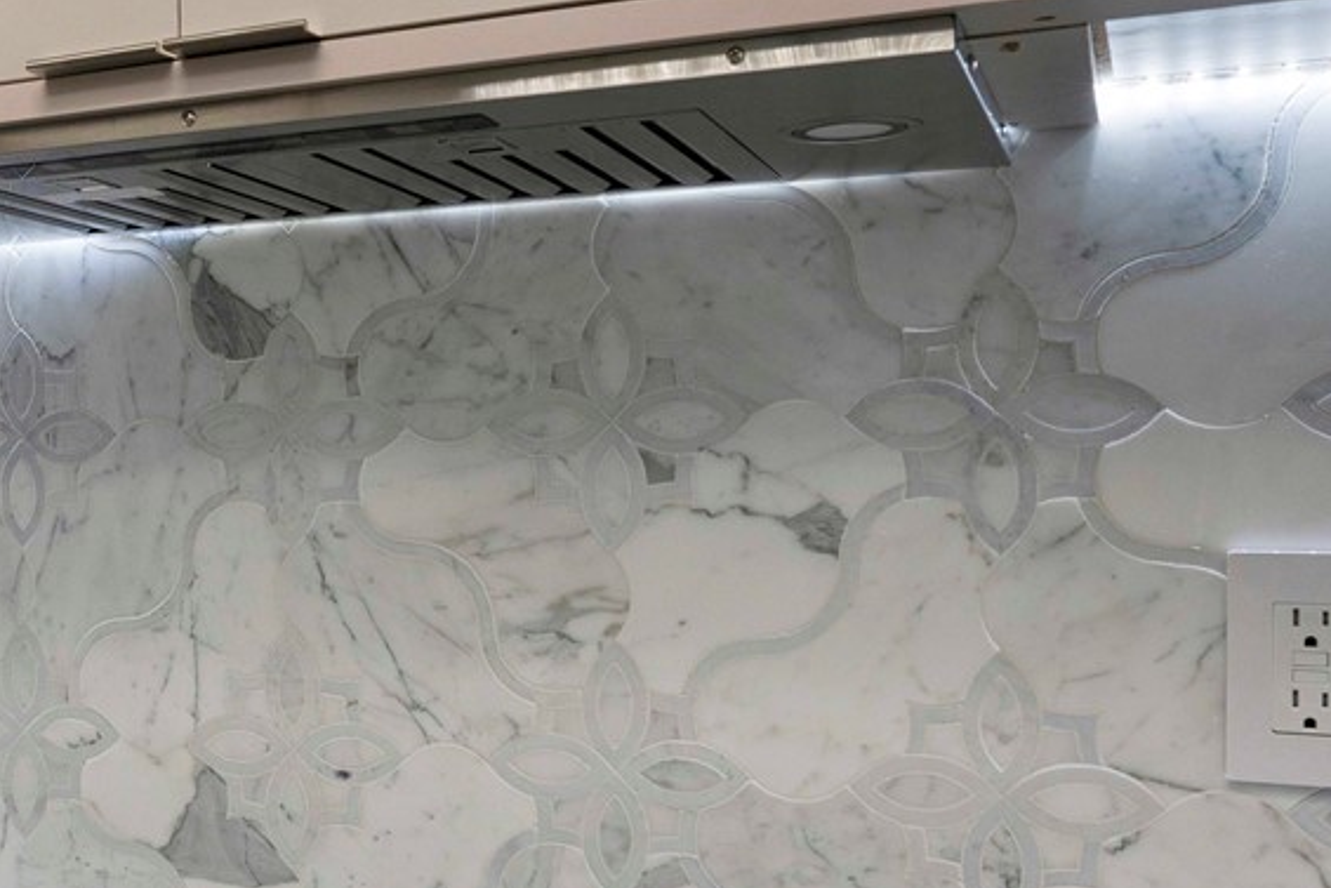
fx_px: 1775
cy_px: 559
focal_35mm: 48
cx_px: 19
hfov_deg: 37.1
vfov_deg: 28.0
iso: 400
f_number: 8
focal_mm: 16
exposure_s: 1/50
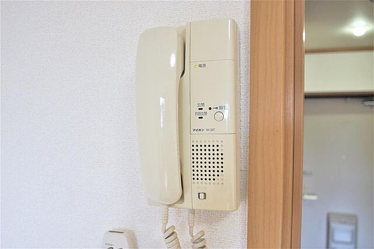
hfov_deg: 62.0
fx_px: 311
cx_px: 187
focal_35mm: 30
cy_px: 124
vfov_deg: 43.6
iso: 125
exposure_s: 1/40
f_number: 4.5
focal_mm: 20
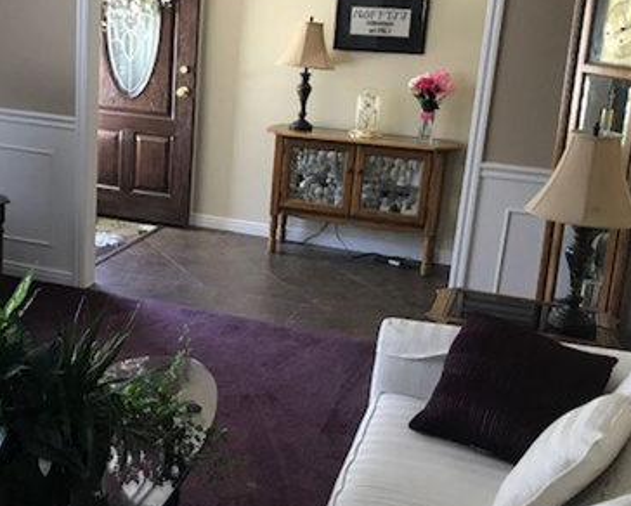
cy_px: 227
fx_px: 897
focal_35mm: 48
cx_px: 191
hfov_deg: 38.1
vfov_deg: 31.5
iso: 32
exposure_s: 1/24
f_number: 1.8
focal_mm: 3.99
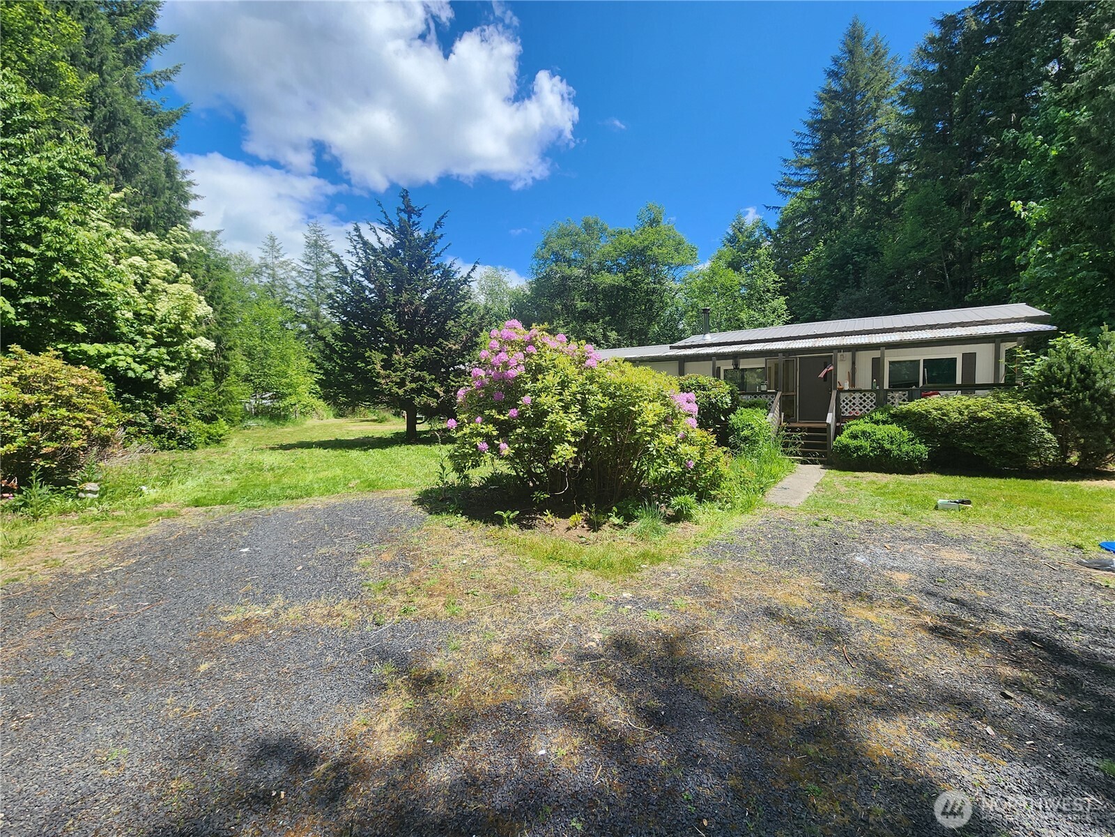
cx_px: 558
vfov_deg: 89.9
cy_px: 418
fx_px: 419
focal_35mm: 13
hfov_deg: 106.2
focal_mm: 2.2
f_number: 2.2
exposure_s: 1/1480
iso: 50
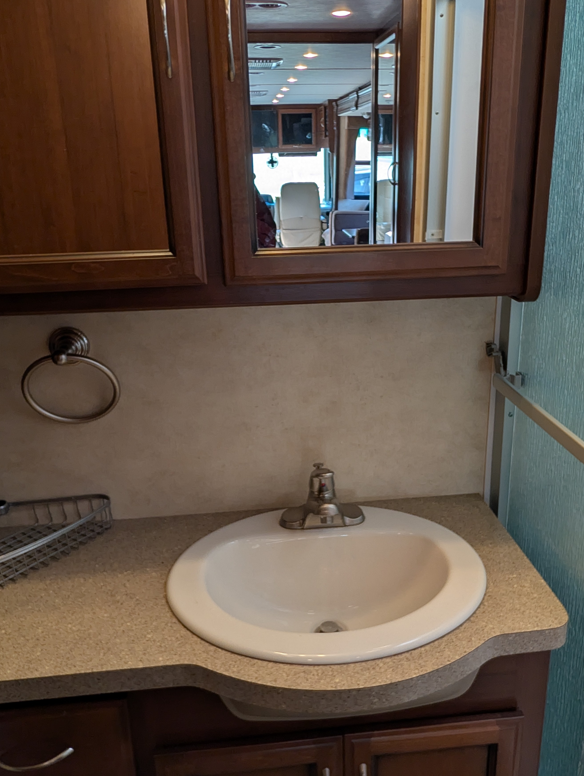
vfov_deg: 63.4
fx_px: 628
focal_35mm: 28
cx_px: 316
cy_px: 399
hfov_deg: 49.8
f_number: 1.7
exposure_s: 1/77
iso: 47
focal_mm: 2.02
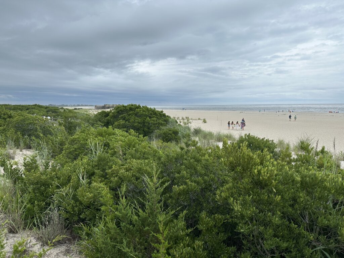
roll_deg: +0.7
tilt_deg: -6.4
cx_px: 172
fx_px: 239
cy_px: 129
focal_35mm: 24
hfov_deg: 71.6
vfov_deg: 56.8
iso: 80
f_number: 1.78
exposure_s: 1/5263
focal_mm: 6.86
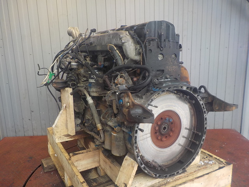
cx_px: 124
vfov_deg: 46.8
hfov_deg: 60.0
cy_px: 94
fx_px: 216
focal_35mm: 30
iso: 125
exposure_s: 1/30
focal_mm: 4.1
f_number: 3.3
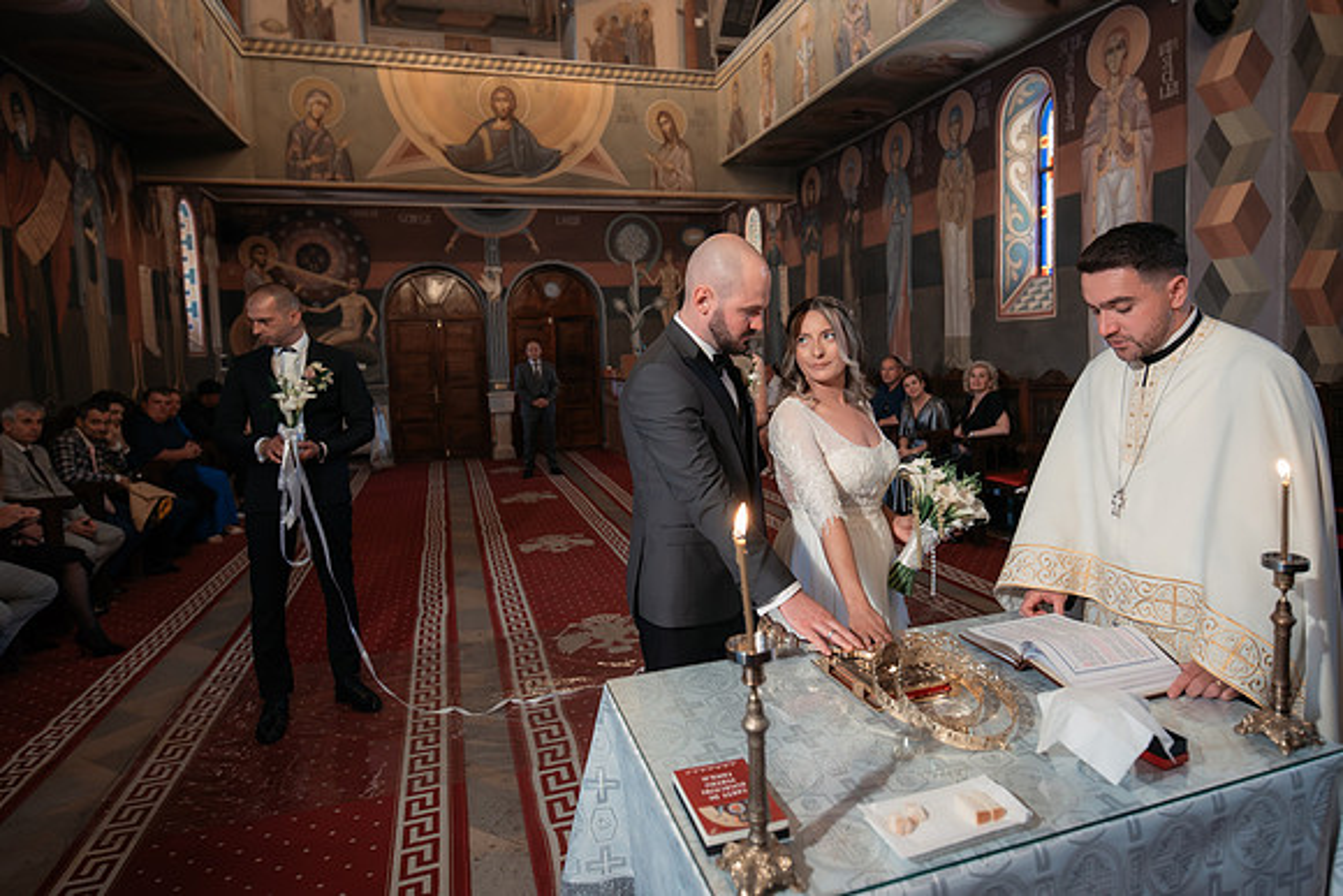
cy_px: 419
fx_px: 786
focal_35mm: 21
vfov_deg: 59.3
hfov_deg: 81.0
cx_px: 697
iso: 5600
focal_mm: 19
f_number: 2.8
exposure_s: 1/200
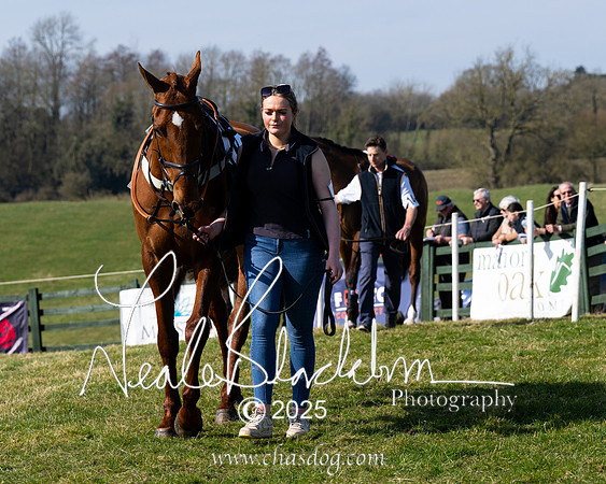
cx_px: 292
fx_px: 2508
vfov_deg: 11.0
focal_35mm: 140
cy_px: 158
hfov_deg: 13.8
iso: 200
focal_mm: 91
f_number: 5
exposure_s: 1/1600
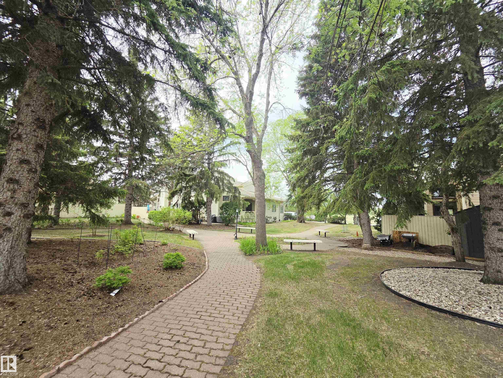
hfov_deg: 106.2
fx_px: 189
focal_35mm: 13
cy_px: 189
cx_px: 252
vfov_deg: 89.9
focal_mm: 2.2
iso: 100
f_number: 2.2
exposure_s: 1/1785
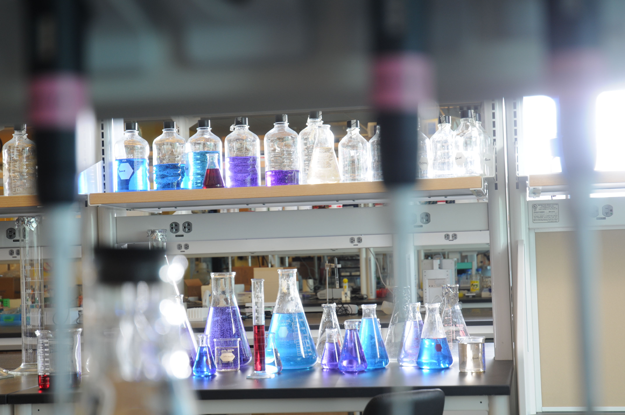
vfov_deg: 18.1
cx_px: 312
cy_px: 208
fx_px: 1300
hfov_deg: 27.0
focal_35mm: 75
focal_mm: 50
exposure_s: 1/100
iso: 200
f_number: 4.5
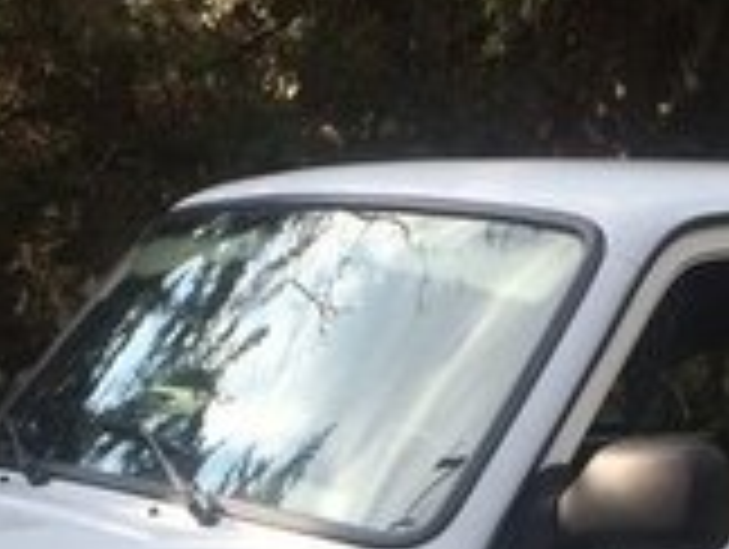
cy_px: 713
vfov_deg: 12.2
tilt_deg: -12.7
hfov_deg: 16.6
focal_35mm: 118
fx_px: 2489
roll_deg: -0.2
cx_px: 454
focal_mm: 4.15
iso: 32
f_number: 2.2
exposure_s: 1/733
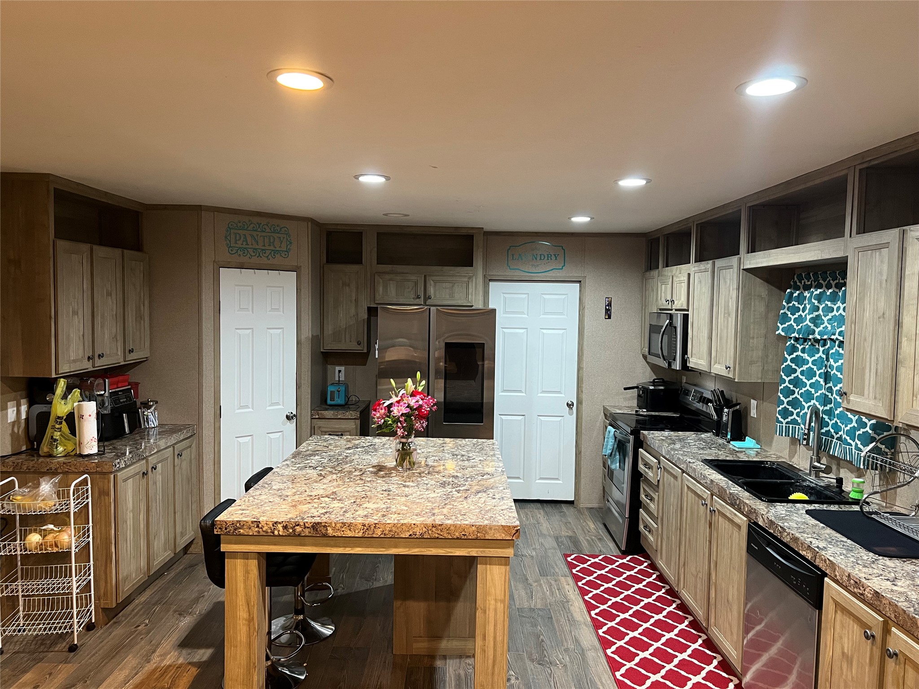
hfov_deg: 67.3
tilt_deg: -3.4
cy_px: 344
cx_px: 460
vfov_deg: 53.1
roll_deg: -1.2
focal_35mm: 26
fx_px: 690
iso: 320
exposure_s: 1/60
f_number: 1.5
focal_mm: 5.7
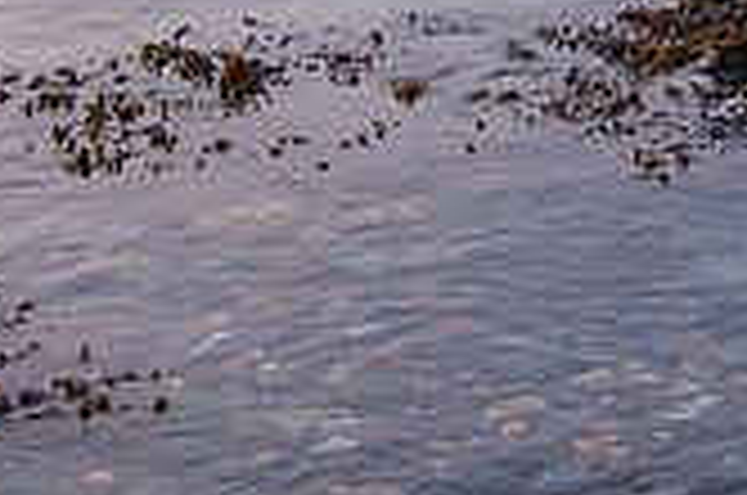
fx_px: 2609
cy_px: -277
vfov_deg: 10.4
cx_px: 914
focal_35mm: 126
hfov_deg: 15.6
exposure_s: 1/400
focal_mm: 24
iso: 400
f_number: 5.6
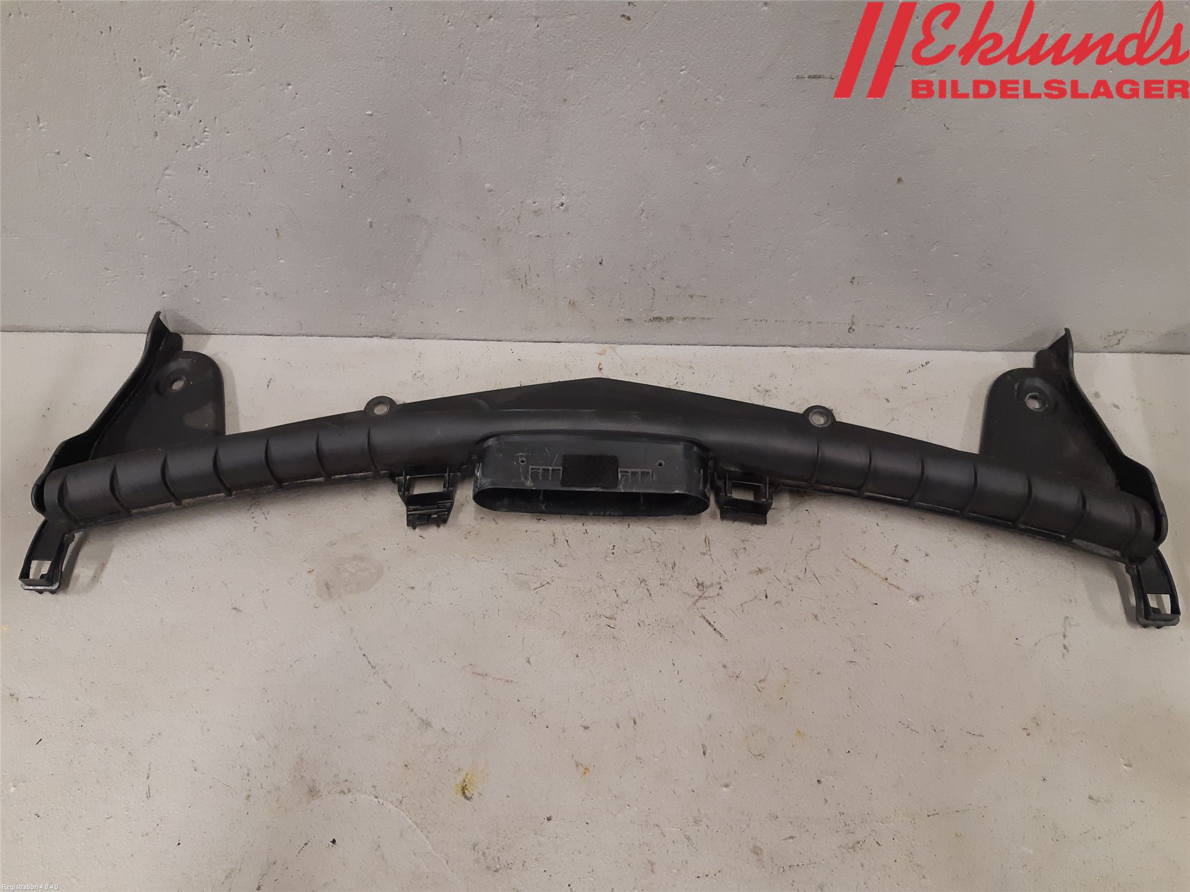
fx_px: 894
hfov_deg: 67.3
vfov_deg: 53.1
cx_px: 595
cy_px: 446
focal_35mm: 26
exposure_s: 1/50
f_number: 1.7
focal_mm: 3.93
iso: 160
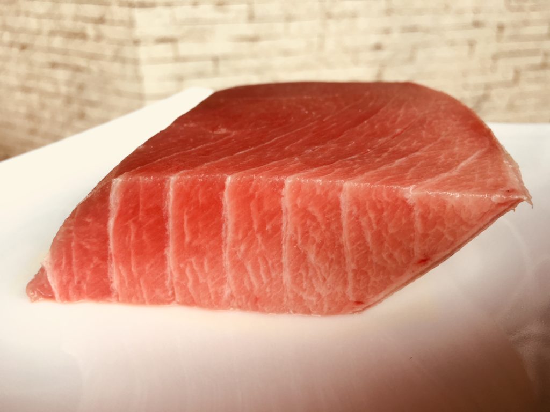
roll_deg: +1.0
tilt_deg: -29.9
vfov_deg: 48.2
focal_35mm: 29
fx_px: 461
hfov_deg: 61.7
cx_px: 275
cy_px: 206
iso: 32
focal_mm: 4.15
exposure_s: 1/120
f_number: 2.2
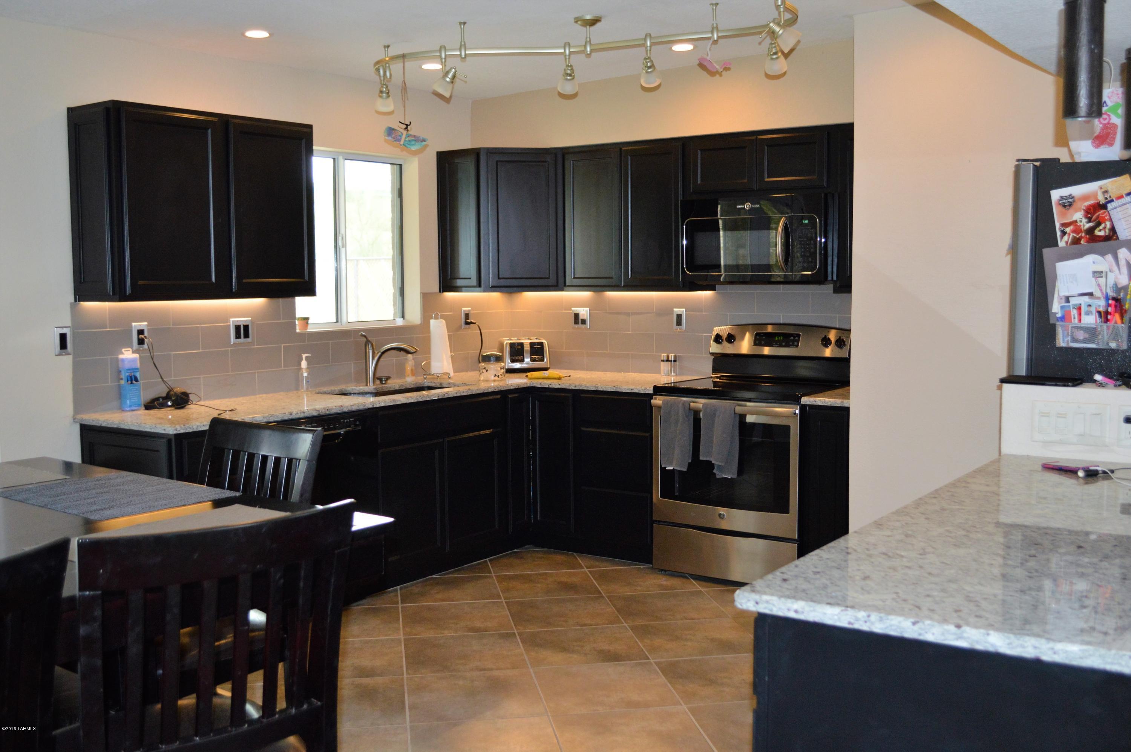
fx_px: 1130
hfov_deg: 53.2
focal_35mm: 36
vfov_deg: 36.8
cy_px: 376
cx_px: 566
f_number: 4
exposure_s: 1/60
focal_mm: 24
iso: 900
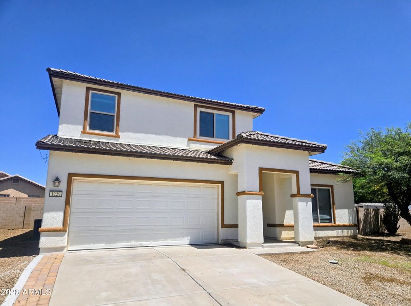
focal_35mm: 23
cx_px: 206
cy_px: 153
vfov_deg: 58.7
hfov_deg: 74.1
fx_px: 272
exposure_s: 1/2234
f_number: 1.8
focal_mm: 5.4
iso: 25
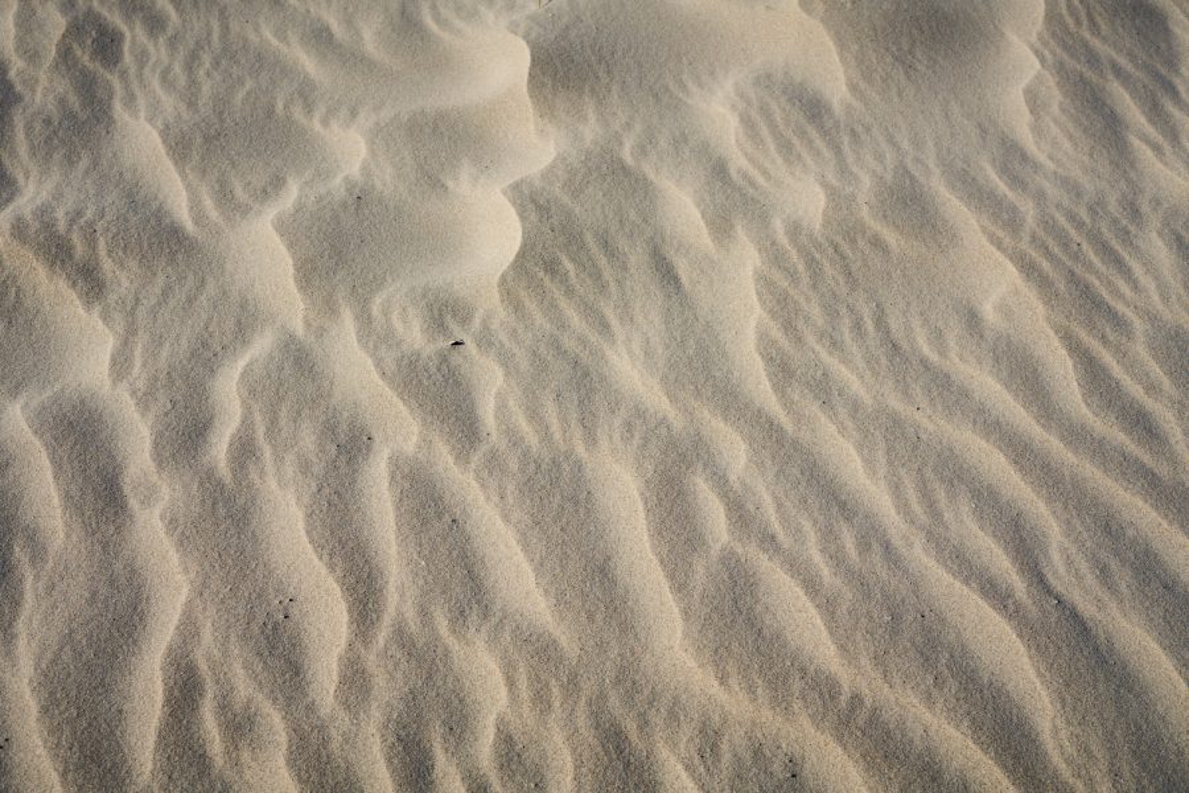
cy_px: 396
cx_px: 594
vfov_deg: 27.0
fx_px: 1651
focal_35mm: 50
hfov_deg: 39.6
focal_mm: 50
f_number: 8
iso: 100
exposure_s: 1/400
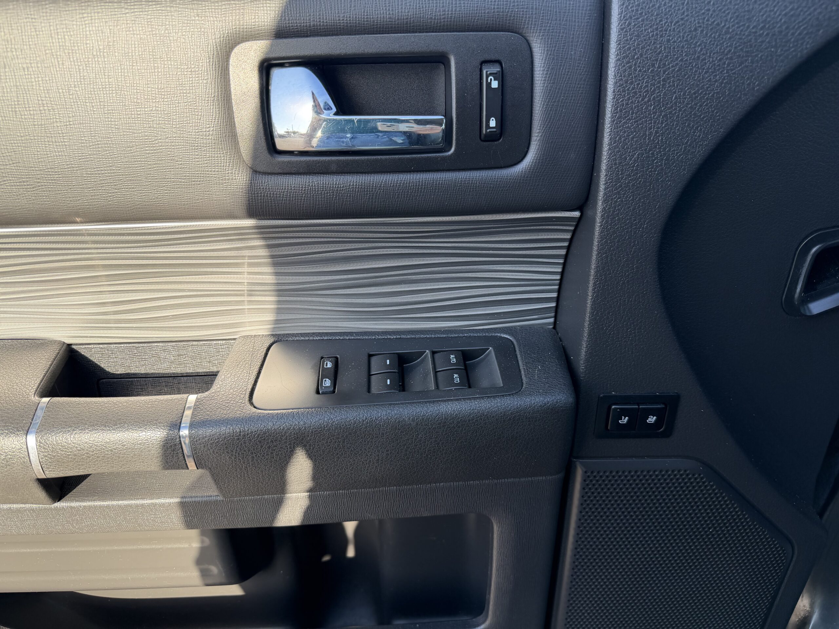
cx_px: 420
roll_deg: +4.4
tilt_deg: -29.9
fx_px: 582
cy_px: 314
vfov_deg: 56.8
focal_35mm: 24
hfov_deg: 71.6
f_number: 1.78
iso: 80
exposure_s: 1/367
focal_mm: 6.76
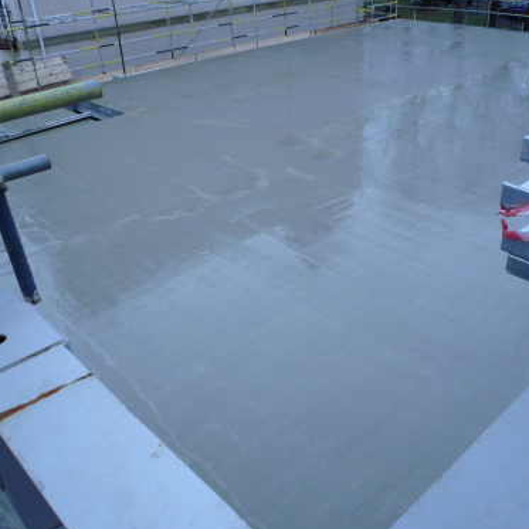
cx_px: 318
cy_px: 265
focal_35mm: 34
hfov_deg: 48.2
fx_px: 588
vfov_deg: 48.5
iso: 100
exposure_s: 1/125
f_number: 2.8
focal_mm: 4.6
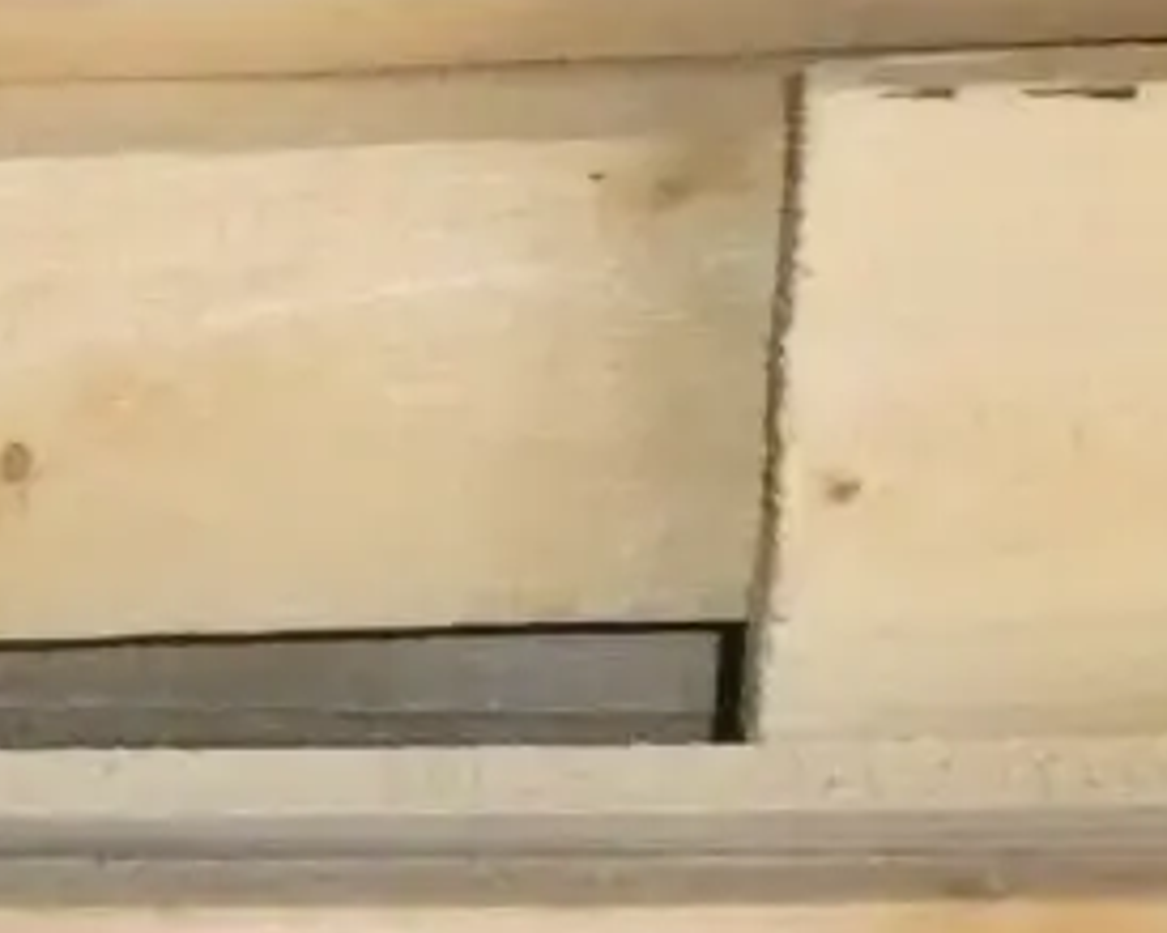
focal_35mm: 164
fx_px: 5662
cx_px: -724
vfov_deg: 9.2
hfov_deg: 11.2
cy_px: 1278
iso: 800
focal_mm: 4.3
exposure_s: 1/60
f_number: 3.3
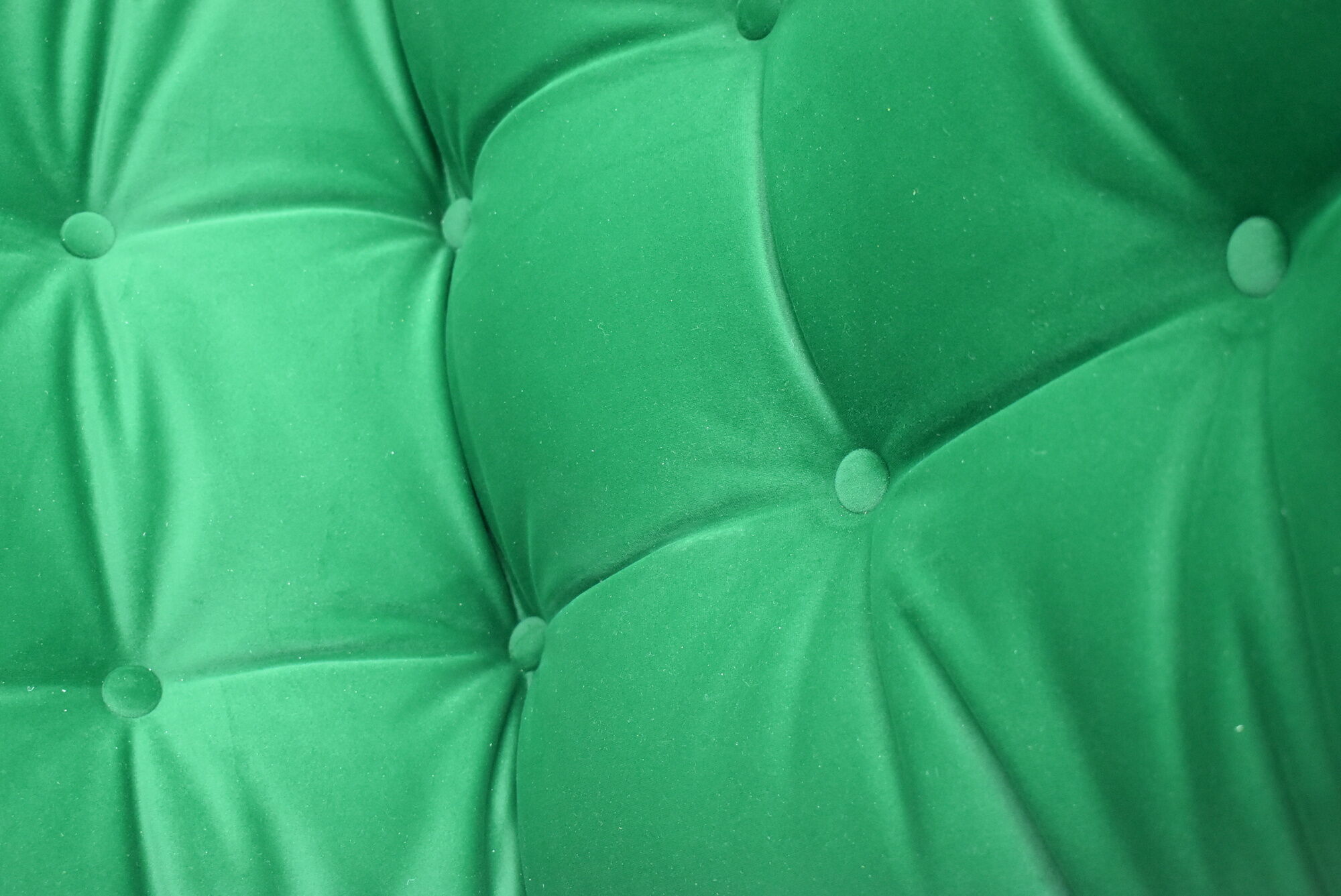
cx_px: 670
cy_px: 448
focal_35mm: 51
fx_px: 1901
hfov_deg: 38.9
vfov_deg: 26.5
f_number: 4.5
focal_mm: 34
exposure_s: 1/30
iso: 3200
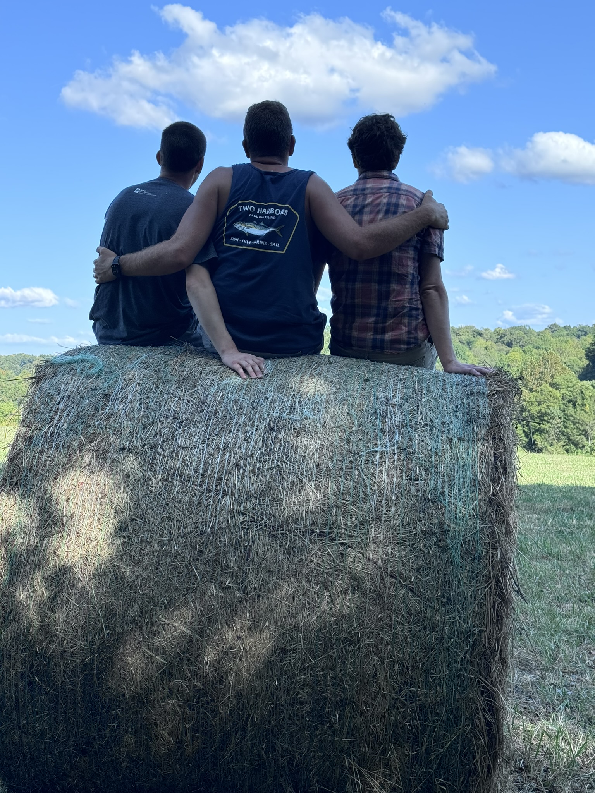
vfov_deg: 39.7
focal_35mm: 48
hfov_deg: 30.3
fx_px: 1100
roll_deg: +2.6
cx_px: 298
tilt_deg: -2.0
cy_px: 396
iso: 64
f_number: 1.78
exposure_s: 1/1339
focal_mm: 6.76
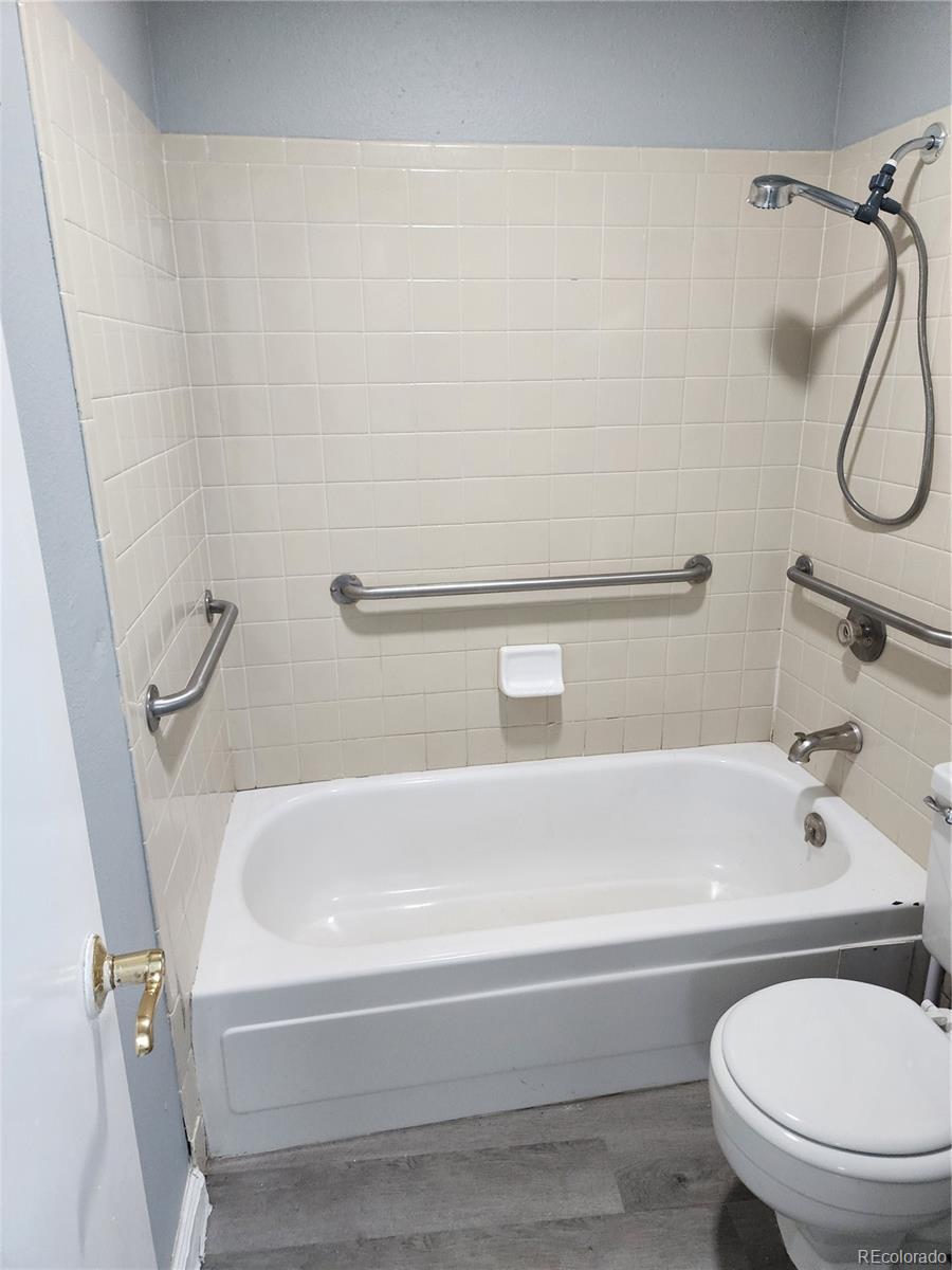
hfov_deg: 58.9
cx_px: 476
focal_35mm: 23
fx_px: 843
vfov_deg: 73.9
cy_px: 635
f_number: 1.8
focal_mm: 6.4
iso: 400
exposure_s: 1/120
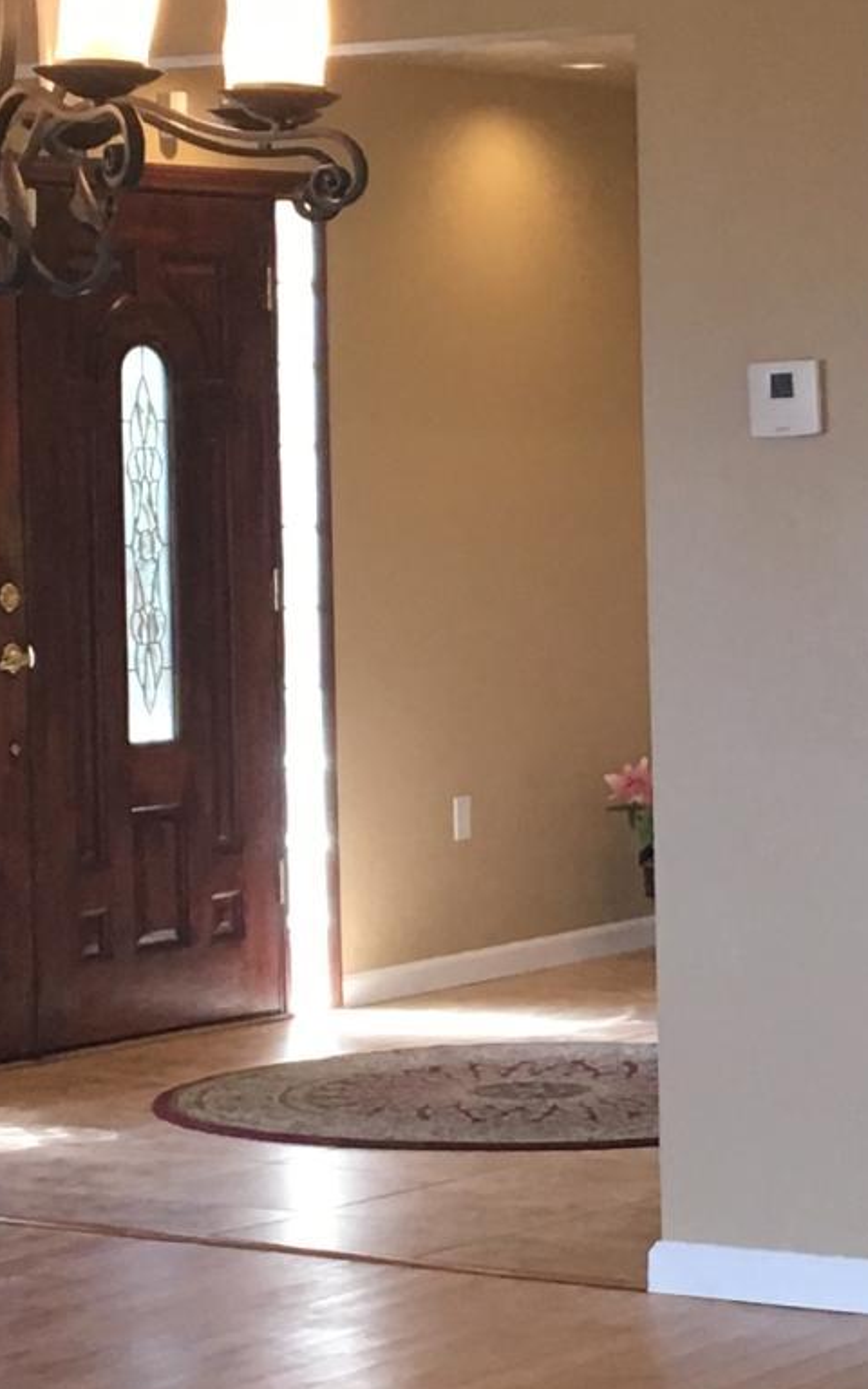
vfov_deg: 17.4
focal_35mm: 120
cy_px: 812
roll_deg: +1.4
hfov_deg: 10.9
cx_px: 653
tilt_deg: -4.7
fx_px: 4542
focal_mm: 4.15
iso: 40
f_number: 2.2
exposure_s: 1/30
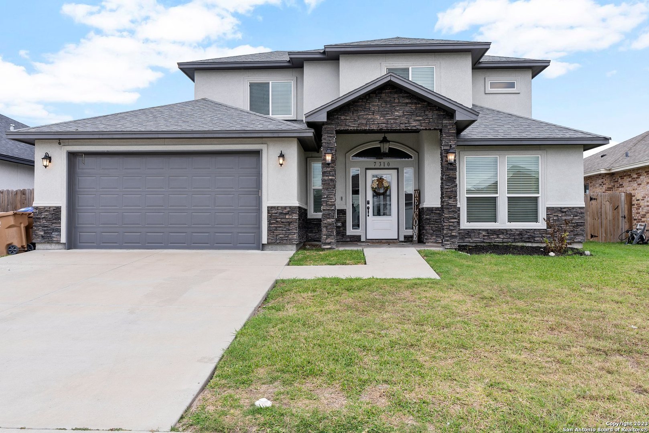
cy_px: 216
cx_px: 324
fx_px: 451
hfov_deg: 71.5
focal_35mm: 25
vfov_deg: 51.3
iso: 80
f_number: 8
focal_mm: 25
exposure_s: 1/125
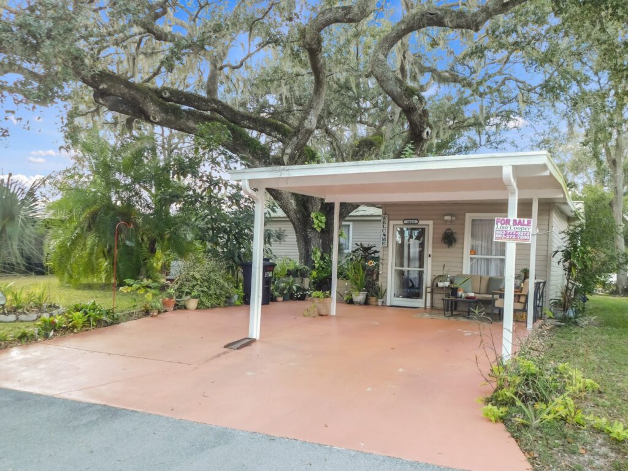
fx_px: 544
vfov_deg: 46.8
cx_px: 314
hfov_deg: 60.0
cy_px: 236
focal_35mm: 30
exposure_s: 1/100
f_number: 3.2
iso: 125
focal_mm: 5.3
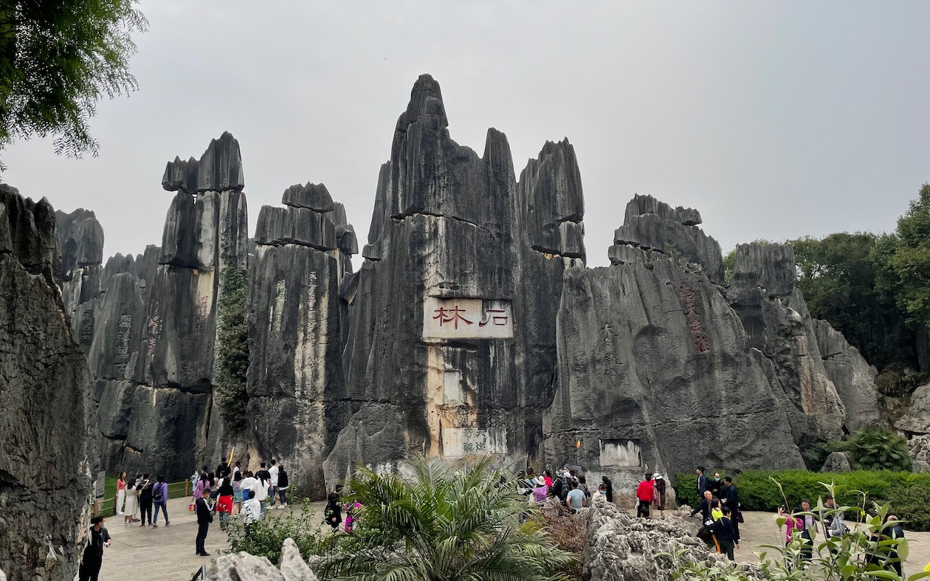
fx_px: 710
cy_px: 253
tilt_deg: +11.1
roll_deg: +1.6
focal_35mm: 28
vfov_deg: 44.4
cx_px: 461
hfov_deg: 66.5
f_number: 1.6
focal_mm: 4.2
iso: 32
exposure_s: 1/3509
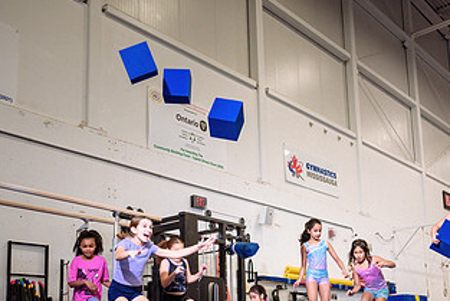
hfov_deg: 41.1
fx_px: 600
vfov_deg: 27.7
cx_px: 243
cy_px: 231
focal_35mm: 48
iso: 1600
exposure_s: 1/400
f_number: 3.5
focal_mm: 24
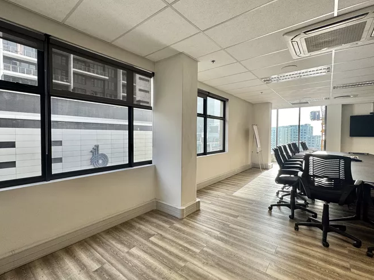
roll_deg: -0.2
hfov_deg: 90.7
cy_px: 139
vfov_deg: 74.7
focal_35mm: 17
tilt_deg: -2.4
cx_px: 166
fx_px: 184
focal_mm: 2.22
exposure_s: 1/100
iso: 80
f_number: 2.2
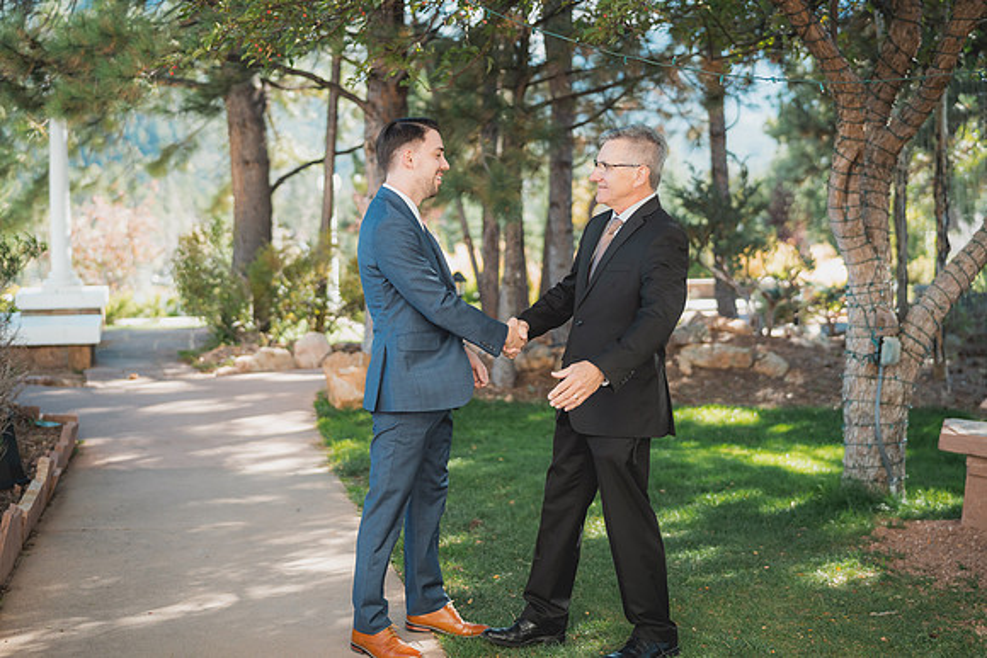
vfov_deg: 26.4
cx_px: 494
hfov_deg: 38.7
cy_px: 329
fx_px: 1406
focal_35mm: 51
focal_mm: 50
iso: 1000
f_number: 1.8
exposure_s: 1/2500
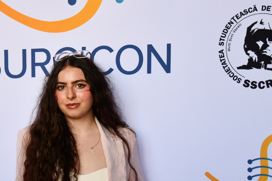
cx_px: 61
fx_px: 491
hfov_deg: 30.3
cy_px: 83
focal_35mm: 65
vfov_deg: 20.9
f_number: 3.8
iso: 720
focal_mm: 26
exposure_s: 1/250
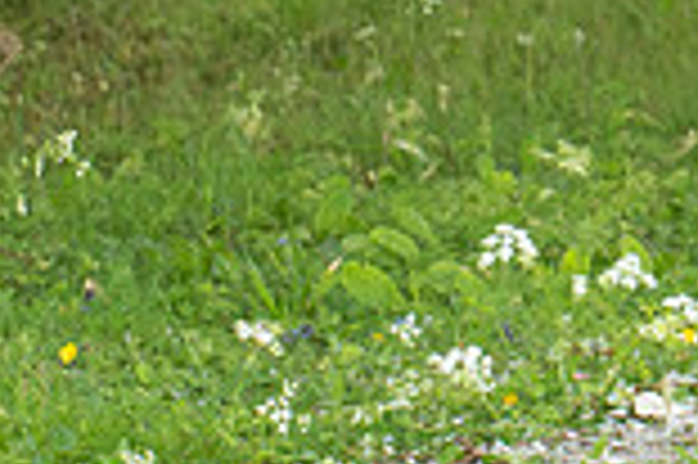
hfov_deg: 3.9
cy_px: -338
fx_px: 10149
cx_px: 1184
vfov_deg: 2.6
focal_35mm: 524
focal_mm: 140
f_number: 8
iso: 2000
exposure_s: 1/400
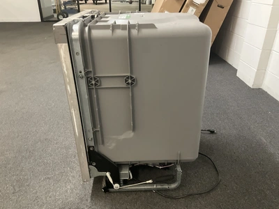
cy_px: 104
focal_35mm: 29
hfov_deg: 61.7
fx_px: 234
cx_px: 140
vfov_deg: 48.2
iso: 320
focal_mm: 3
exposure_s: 1/30
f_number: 1.8
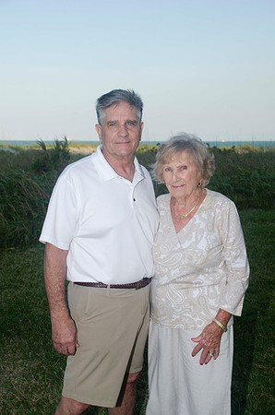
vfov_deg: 41.2
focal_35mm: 48
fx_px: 553
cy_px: 208
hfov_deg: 27.9
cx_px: 138
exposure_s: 1/250
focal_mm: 32
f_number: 7.1
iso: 100
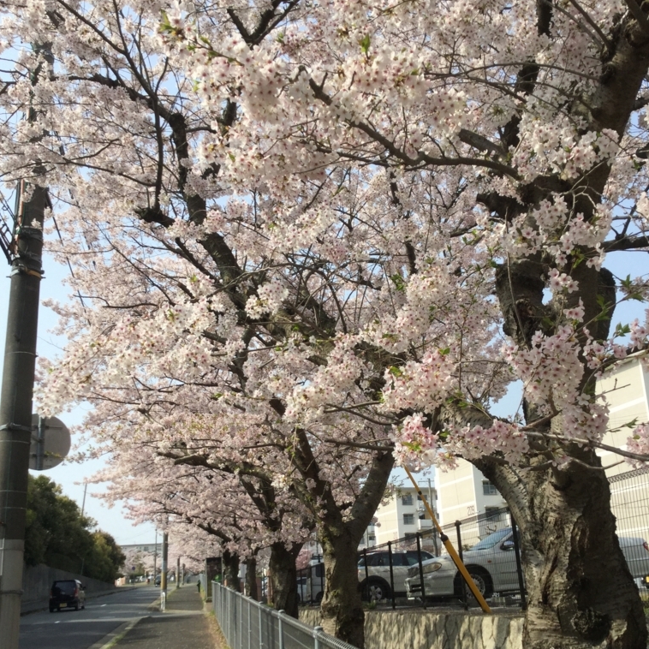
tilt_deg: +17.1
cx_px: 328
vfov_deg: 44.8
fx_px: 785
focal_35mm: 37
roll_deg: +1.3
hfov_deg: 44.9
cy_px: 370
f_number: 2.4
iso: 25
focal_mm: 3.3
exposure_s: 1/1181
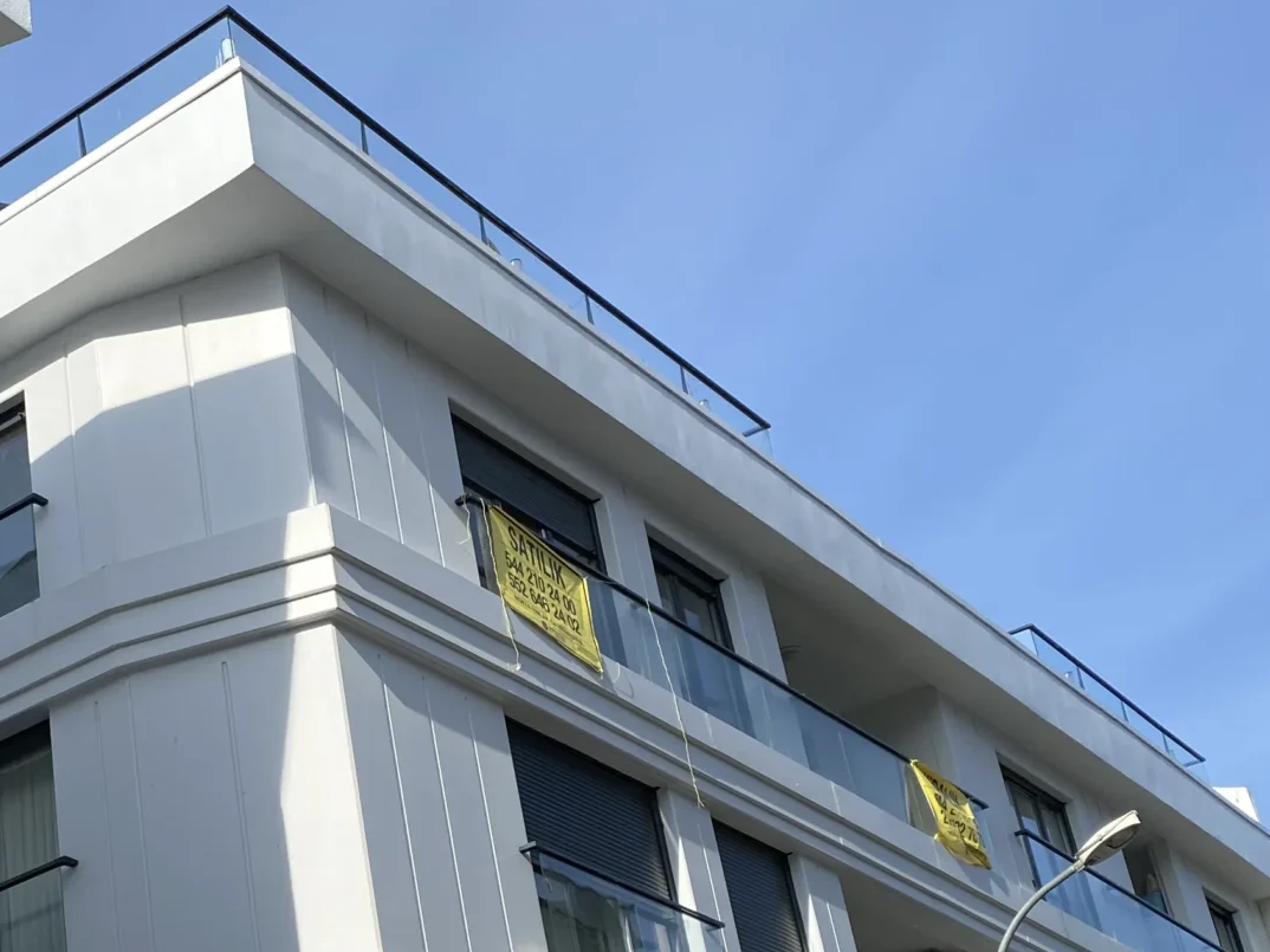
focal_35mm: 62
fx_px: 2274
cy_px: 630
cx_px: 166
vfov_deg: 23.5
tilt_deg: +28.5
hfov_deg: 30.1
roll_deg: +6.0
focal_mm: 4.25
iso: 32
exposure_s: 1/2268
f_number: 1.8
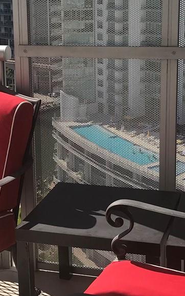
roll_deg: +2.1
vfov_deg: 25.2
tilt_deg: -14.0
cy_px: 117
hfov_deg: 15.8
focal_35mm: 82
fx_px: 661
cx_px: 41
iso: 20
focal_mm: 3.99
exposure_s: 1/2591
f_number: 1.8
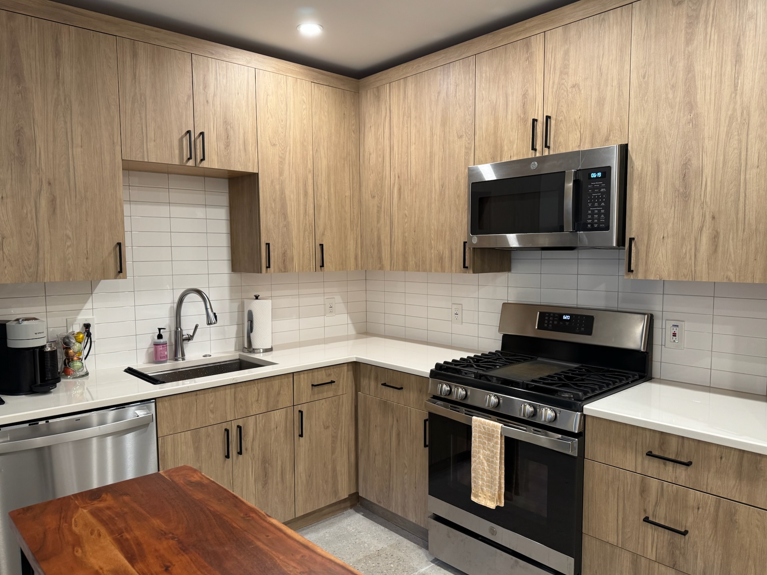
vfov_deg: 54.9
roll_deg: +0.1
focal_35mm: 25
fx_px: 554
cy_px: 295
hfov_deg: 69.4
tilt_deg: -5.8
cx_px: 382
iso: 200
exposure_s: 1/60
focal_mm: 6.76
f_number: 1.78
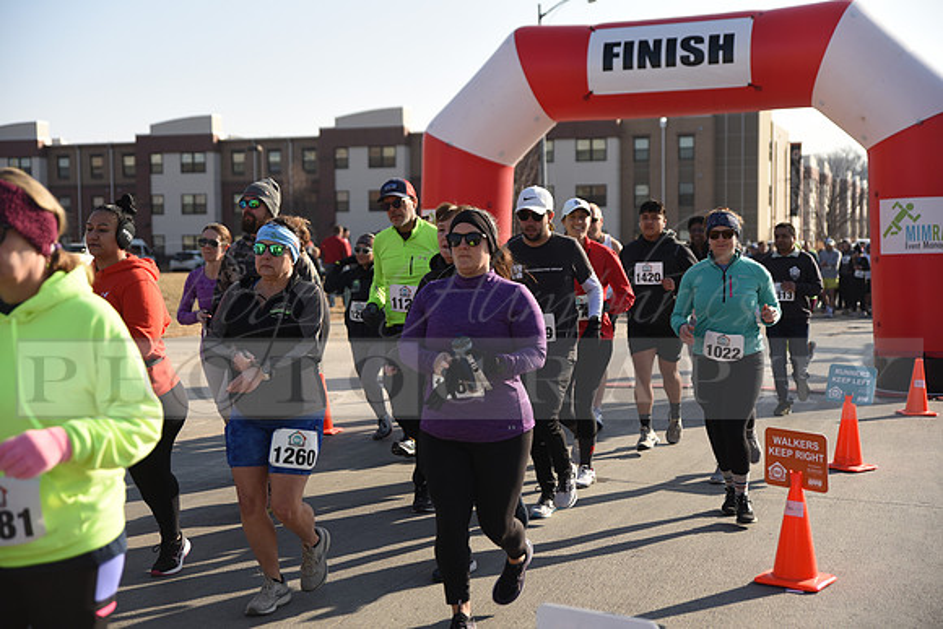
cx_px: 472
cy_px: 314
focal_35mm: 52
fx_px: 1362
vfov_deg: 26.0
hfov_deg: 38.2
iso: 100
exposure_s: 1/1250
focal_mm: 52
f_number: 2.8
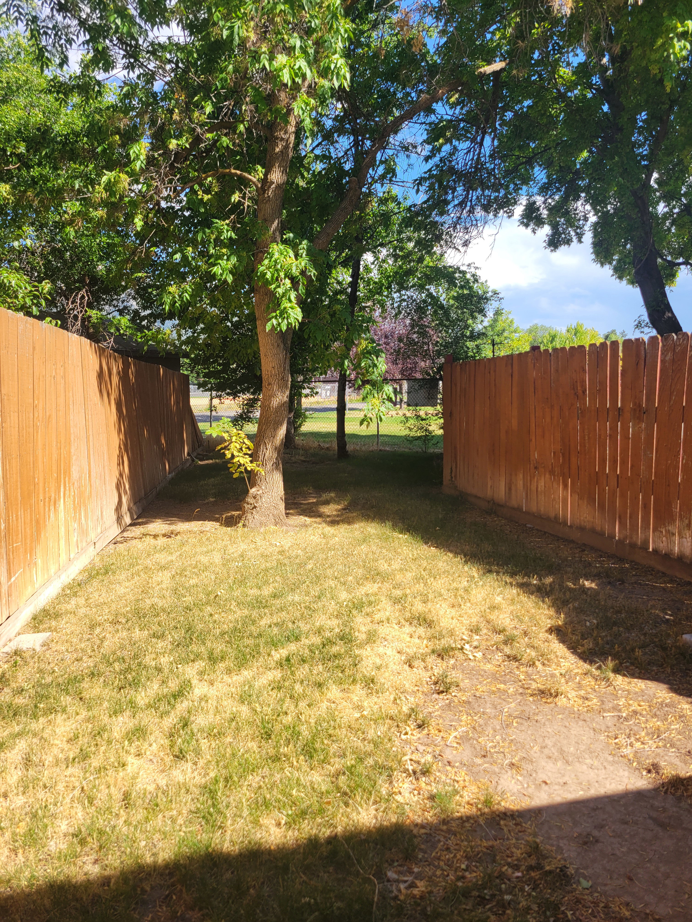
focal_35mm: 26
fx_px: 693
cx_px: 346
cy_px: 461
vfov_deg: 67.3
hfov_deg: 53.1
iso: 40
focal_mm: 5.4
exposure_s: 1/950
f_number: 1.8
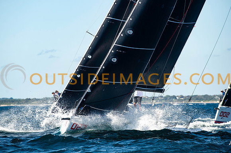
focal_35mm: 222
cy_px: 68
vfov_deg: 6.2
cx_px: 103
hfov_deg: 9.3
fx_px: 1424
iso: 250
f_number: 5
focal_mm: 200
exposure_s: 1/800
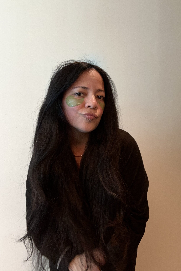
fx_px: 241
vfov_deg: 58.7
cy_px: 134
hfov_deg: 41.0
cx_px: 102
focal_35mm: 32
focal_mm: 2.69
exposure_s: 1/50
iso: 125
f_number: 1.9
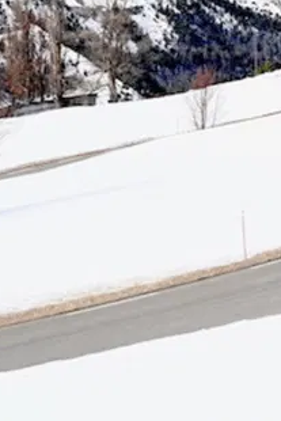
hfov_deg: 7.7
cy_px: -62
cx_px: 501
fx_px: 2035
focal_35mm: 174
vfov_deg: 11.6
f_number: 4.5
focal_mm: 45
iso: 100
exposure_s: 1/500
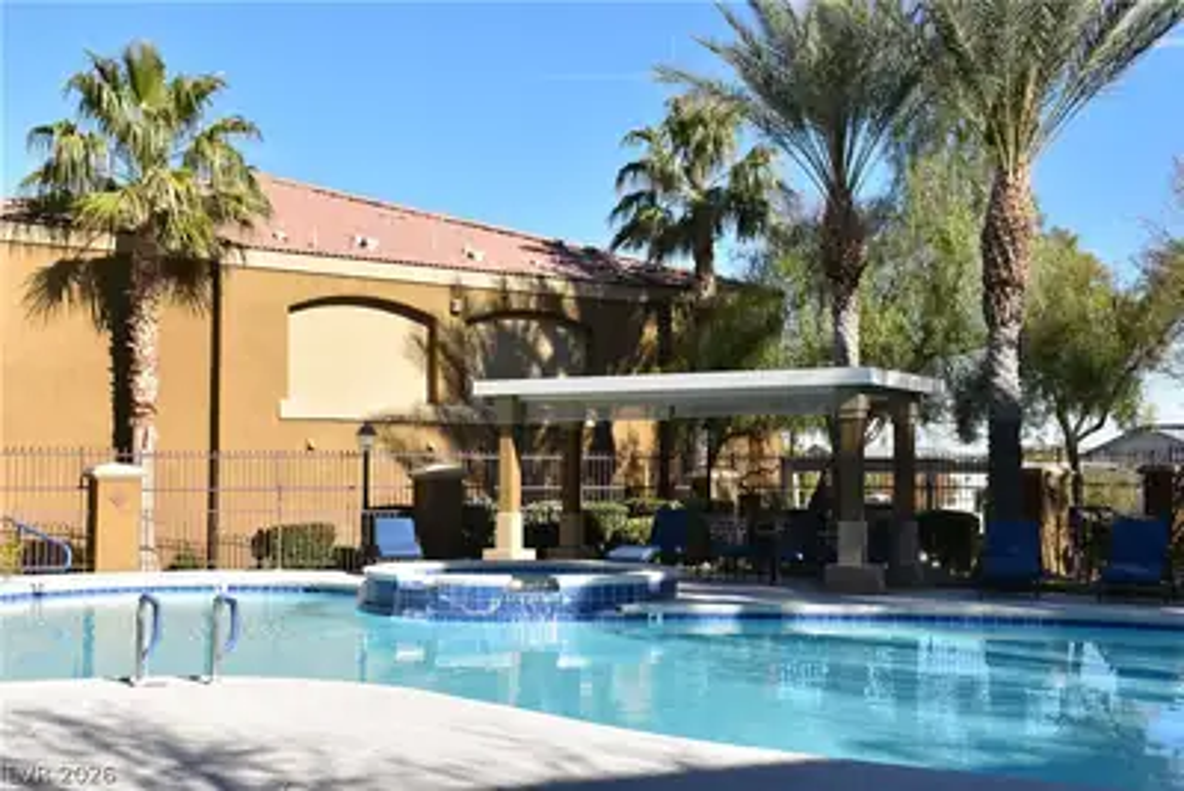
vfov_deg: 28.1
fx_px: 1579
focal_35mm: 48
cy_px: 396
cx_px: 592
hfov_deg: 41.1
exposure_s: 1/400
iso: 200
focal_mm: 32
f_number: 9
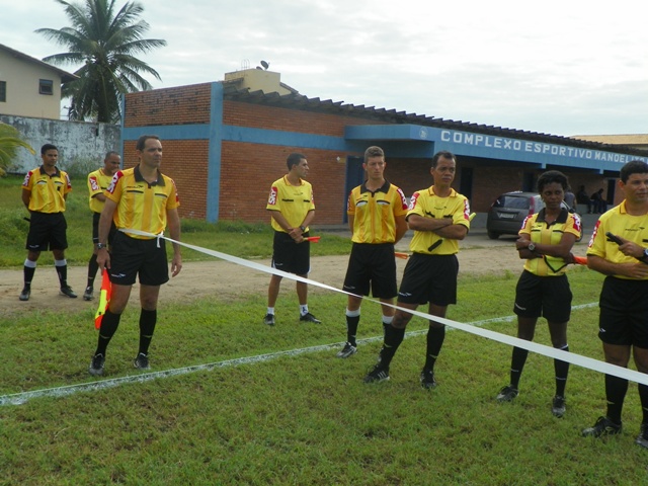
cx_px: 324
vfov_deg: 38.7
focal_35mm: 37
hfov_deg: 50.1
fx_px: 693
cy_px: 243
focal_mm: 6.6
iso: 64
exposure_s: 1/500
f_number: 4
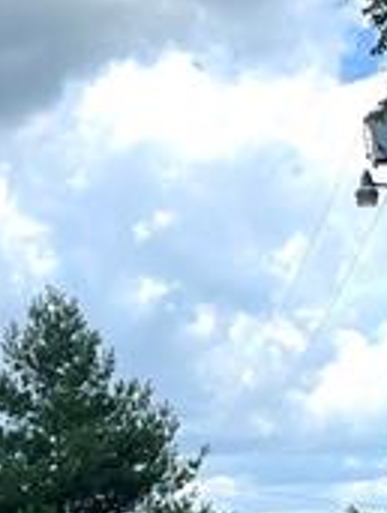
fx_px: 1663
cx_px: -6
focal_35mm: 112
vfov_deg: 17.5
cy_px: 255
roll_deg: +1.5
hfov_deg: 13.1
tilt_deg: +12.6
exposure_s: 1/6579
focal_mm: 5.1
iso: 32
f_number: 1.6
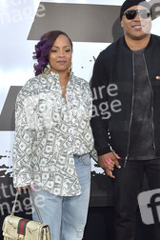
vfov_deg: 36.6
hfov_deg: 25.0
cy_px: 154
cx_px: 100
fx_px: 360
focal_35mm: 54
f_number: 6.3
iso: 200
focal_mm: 34
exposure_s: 1/250
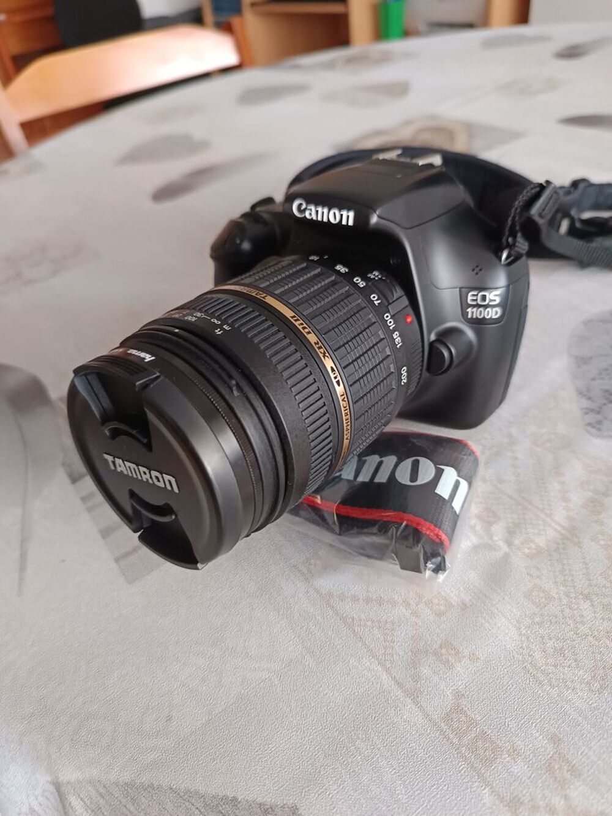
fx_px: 566
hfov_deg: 56.8
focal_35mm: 24
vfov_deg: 71.6
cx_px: 306
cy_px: 408
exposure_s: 1/33.3
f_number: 1.7
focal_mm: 5.31
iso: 1023
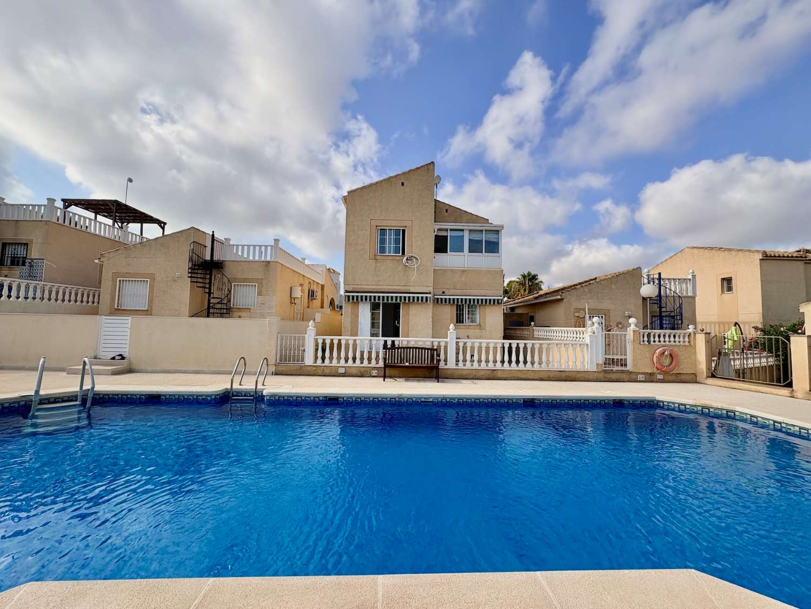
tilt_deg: +4.2
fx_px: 328
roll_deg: -0.7
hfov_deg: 102.1
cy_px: 304
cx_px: 406
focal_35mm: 14
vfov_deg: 85.7
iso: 50
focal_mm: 2.22
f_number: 2.2
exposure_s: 1/1927
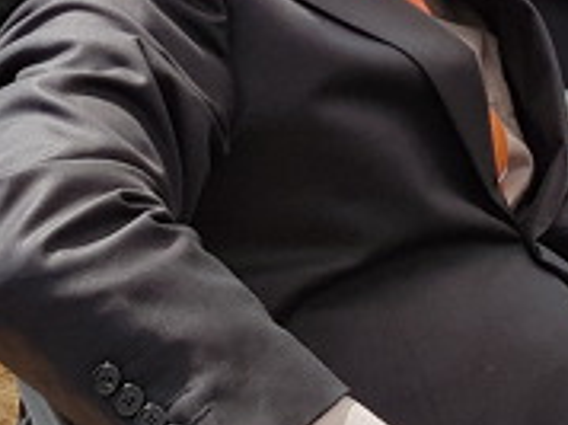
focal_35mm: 138
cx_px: 534
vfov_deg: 10.4
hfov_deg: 14.1
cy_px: -195
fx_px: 2261
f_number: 1.7
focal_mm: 4.3
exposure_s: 1/1372
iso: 40
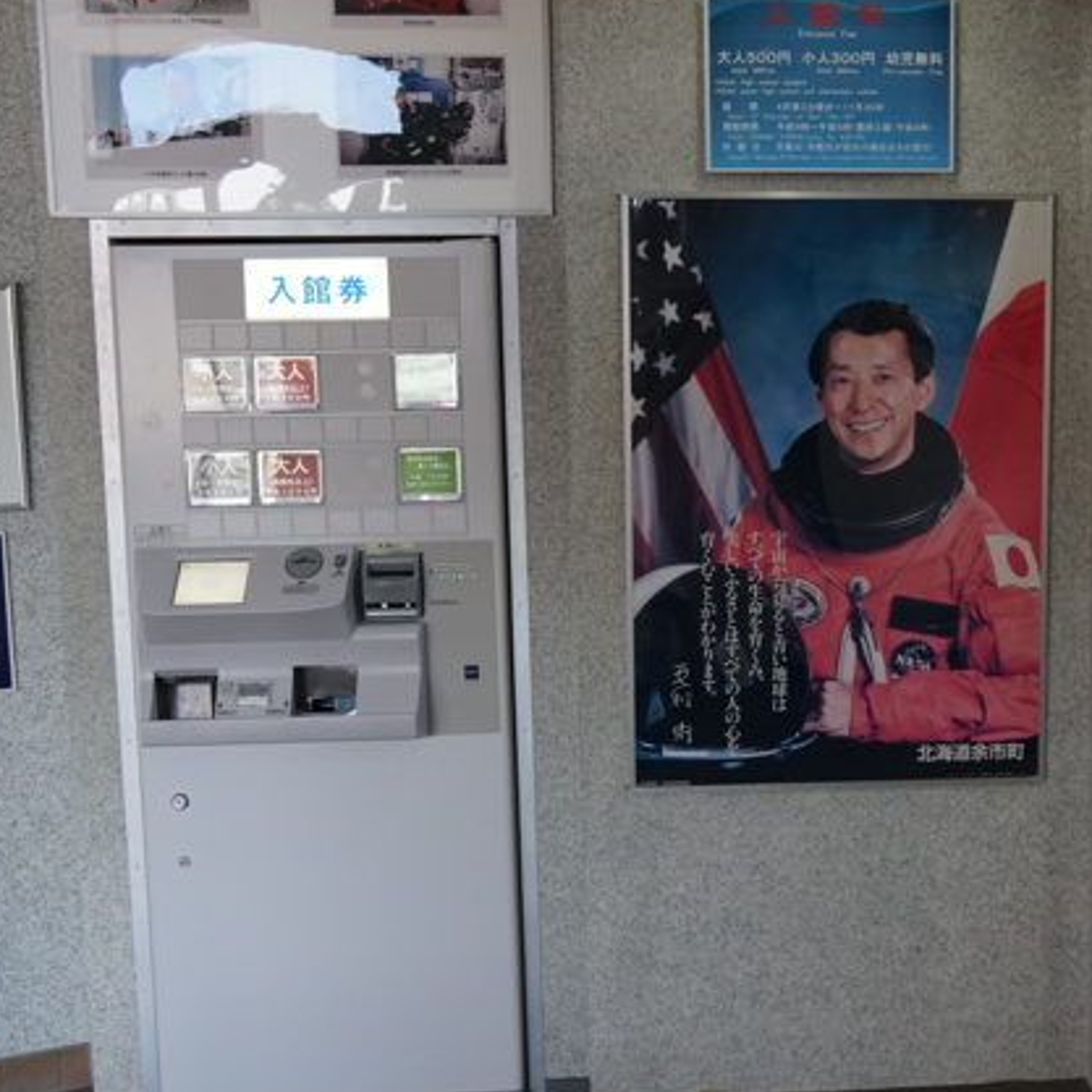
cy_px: 512
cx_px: 801
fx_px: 1570
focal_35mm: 44
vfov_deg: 38.3
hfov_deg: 37.5
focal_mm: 18
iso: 800
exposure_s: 1/160
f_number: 4
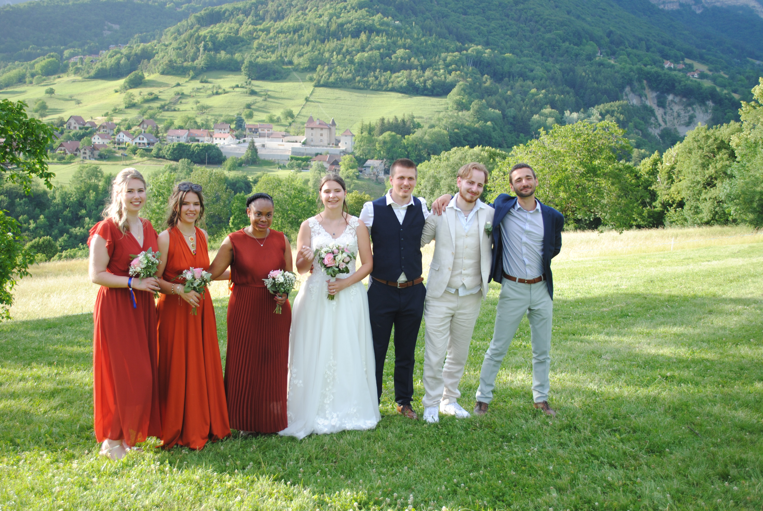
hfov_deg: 53.1
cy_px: 256
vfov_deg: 37.0
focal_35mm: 36
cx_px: 382
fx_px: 764
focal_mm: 24
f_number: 5.6
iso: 100
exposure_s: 1/125
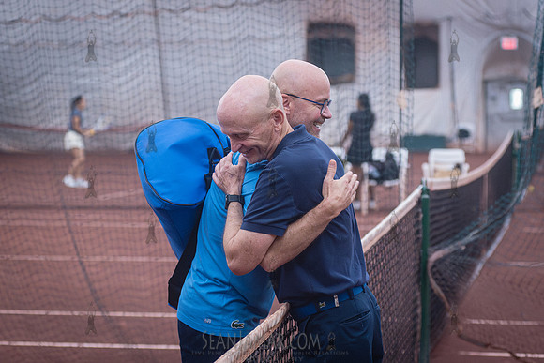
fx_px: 1585
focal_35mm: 105
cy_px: 193
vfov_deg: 13.1
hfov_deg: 19.5
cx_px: 249
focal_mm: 80
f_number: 3.5
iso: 5000
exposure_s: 1/320
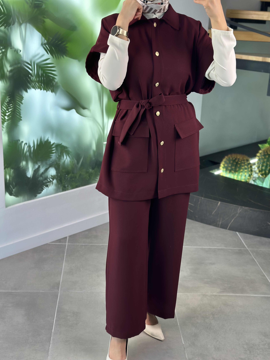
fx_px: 499
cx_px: 135
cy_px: 180
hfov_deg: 30.3
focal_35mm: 48
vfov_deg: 39.7
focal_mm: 6.86
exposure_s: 1/152
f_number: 1.78
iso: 80
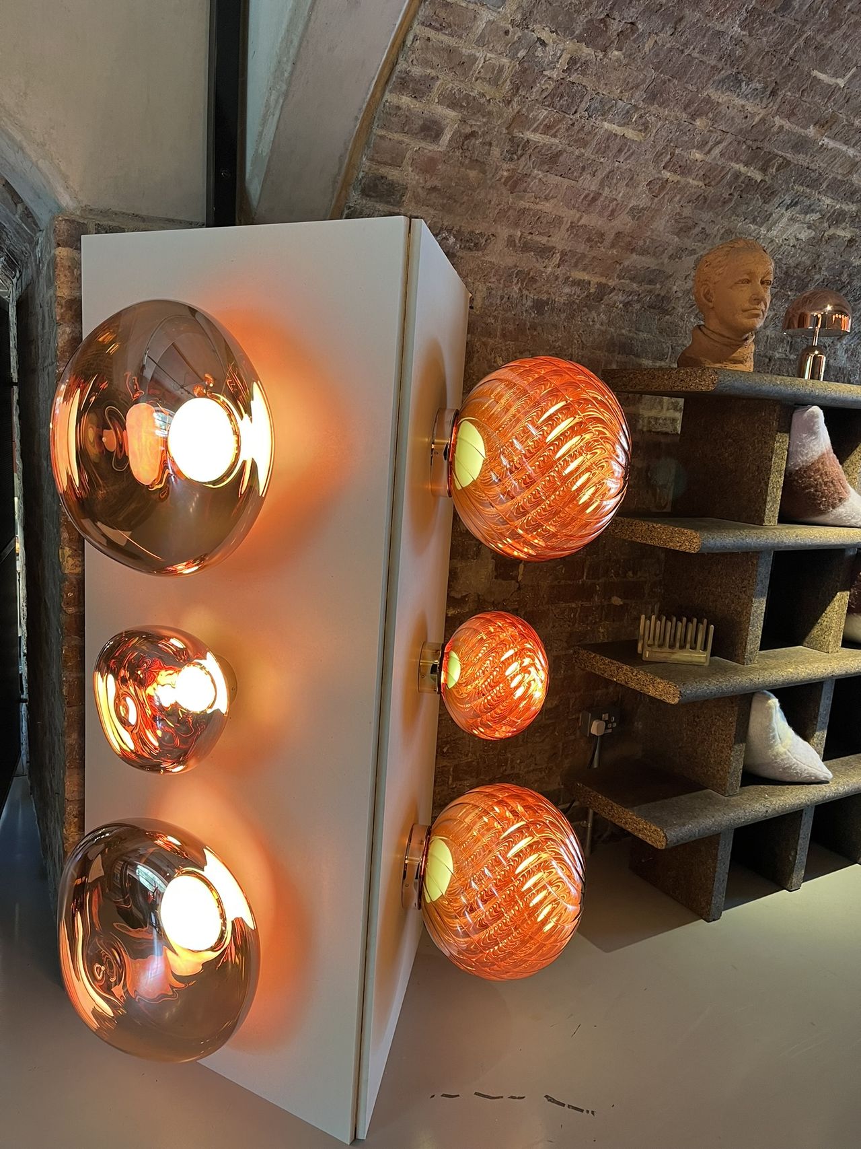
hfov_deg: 53.1
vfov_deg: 67.3
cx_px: 430
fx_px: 862
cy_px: 574
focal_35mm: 26
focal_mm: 5.1
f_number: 1.6
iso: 125
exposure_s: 1/50
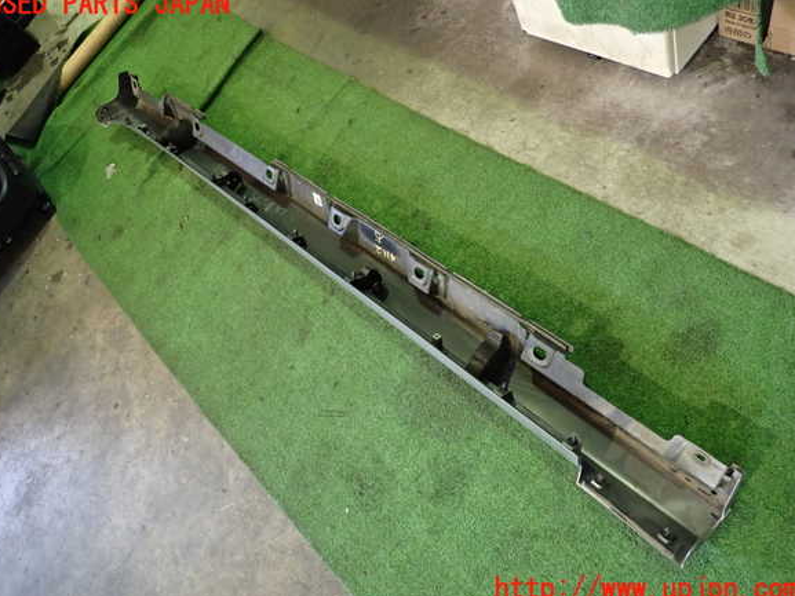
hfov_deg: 67.3
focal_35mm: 26
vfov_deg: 53.1
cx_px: 393
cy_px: 297
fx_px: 597
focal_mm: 4.5
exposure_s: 1/30
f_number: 2
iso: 500
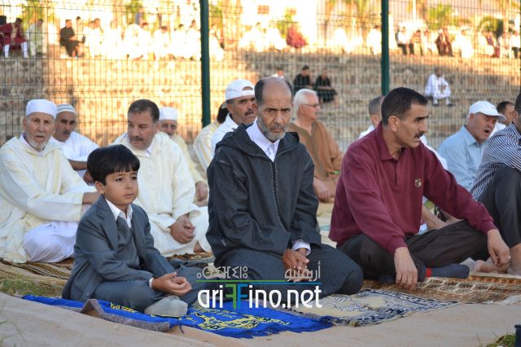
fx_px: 1193
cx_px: 260
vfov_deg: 16.5
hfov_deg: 24.6
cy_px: 174
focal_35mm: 82
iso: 100
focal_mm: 55
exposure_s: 1/125
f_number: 4
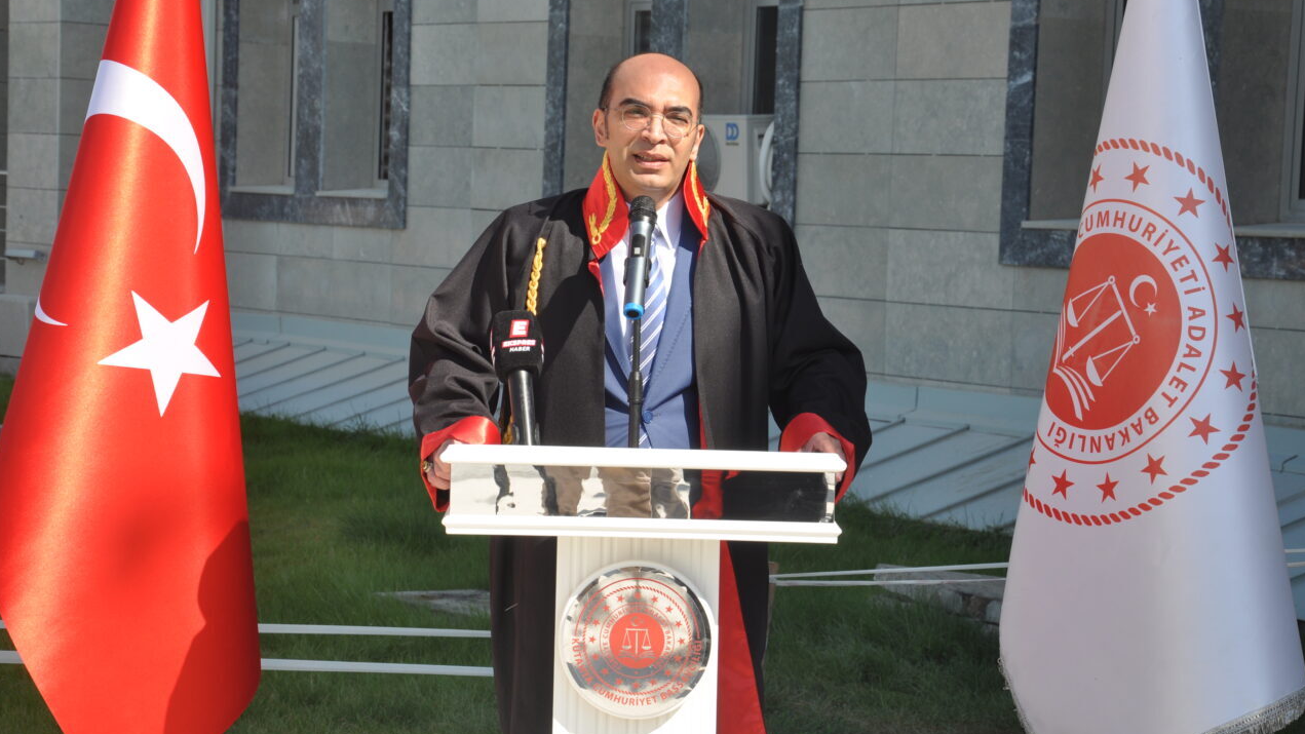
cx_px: 651
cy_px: 314
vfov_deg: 12.4
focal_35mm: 98
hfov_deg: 21.8
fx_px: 3391
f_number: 8
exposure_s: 1/250
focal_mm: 62
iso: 200
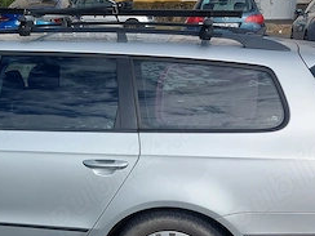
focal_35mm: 59
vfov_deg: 24.5
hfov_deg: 31.4
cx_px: 39
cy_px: 181
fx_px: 537
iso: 32
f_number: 1.8
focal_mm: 5.23
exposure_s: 1/1209
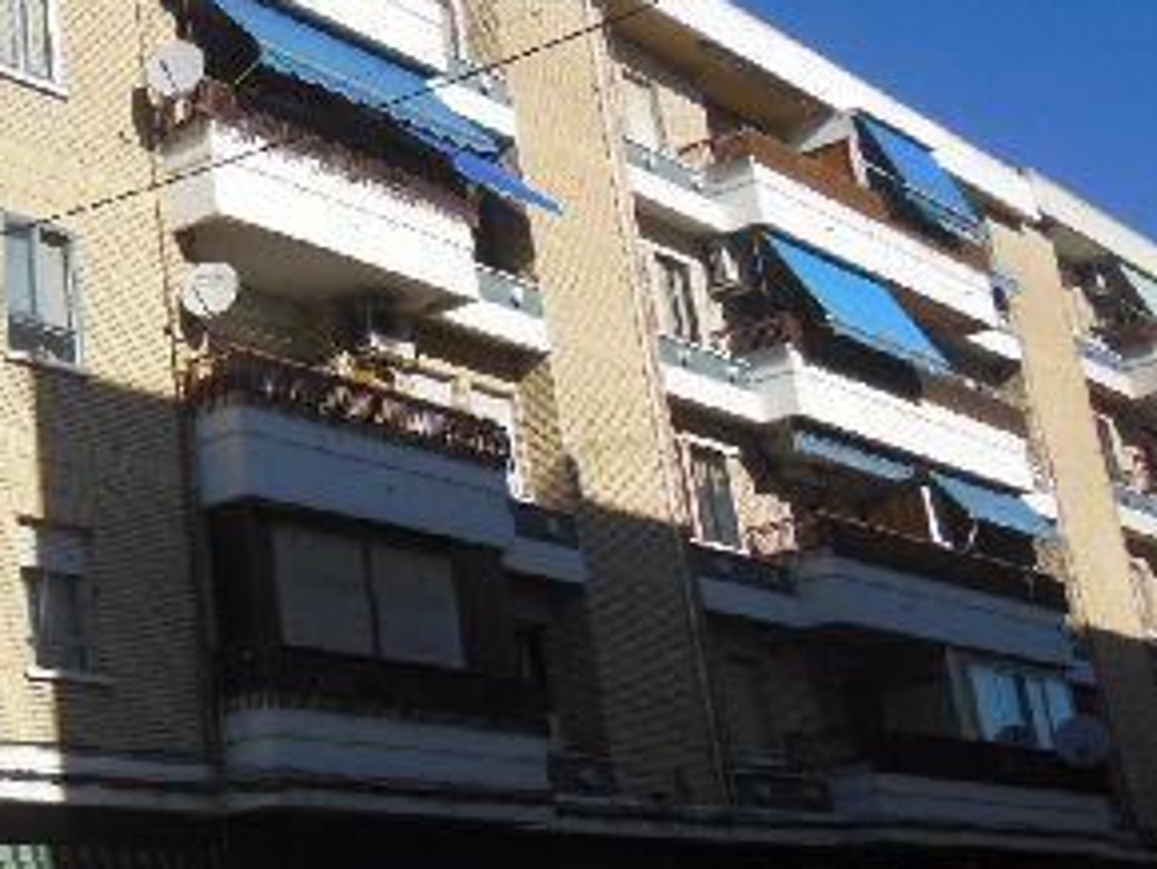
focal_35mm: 64
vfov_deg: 22.9
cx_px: -92
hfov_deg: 27.8
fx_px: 2141
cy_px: 359
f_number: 3.7
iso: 125
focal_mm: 5.2
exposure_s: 1/1500
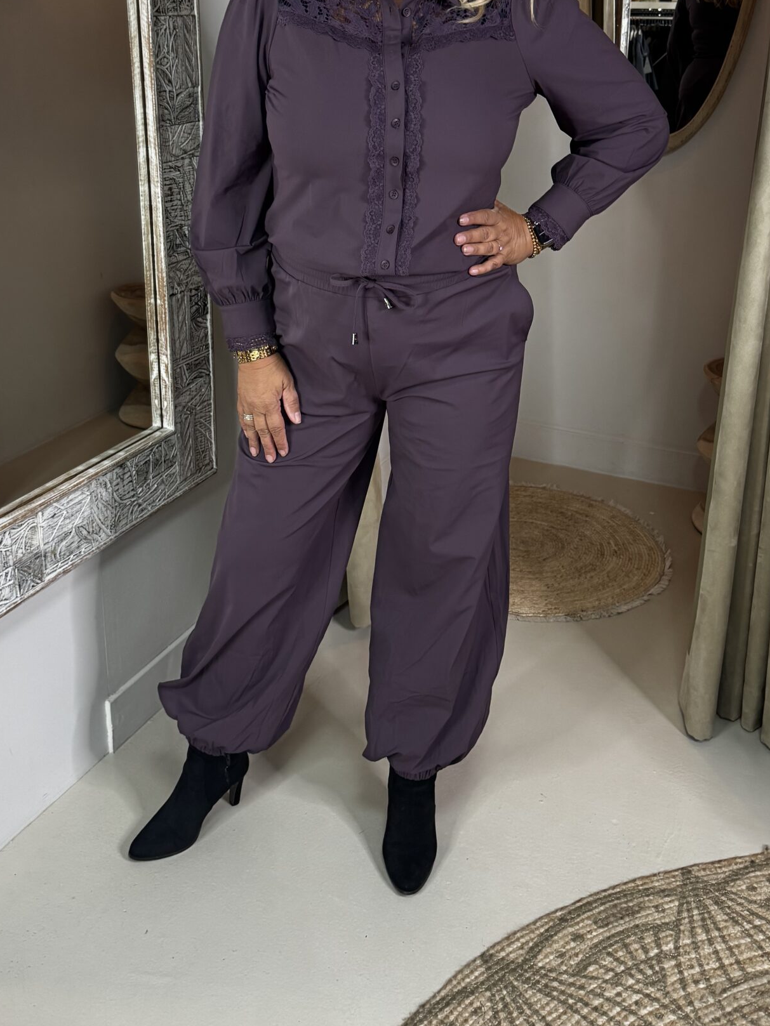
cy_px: 328
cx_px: 368
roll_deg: +1.2
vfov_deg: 48.0
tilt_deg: -14.9
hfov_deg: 37.7
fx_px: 1127
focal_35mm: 38
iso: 200
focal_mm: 6.76
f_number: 1.78
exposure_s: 1/100
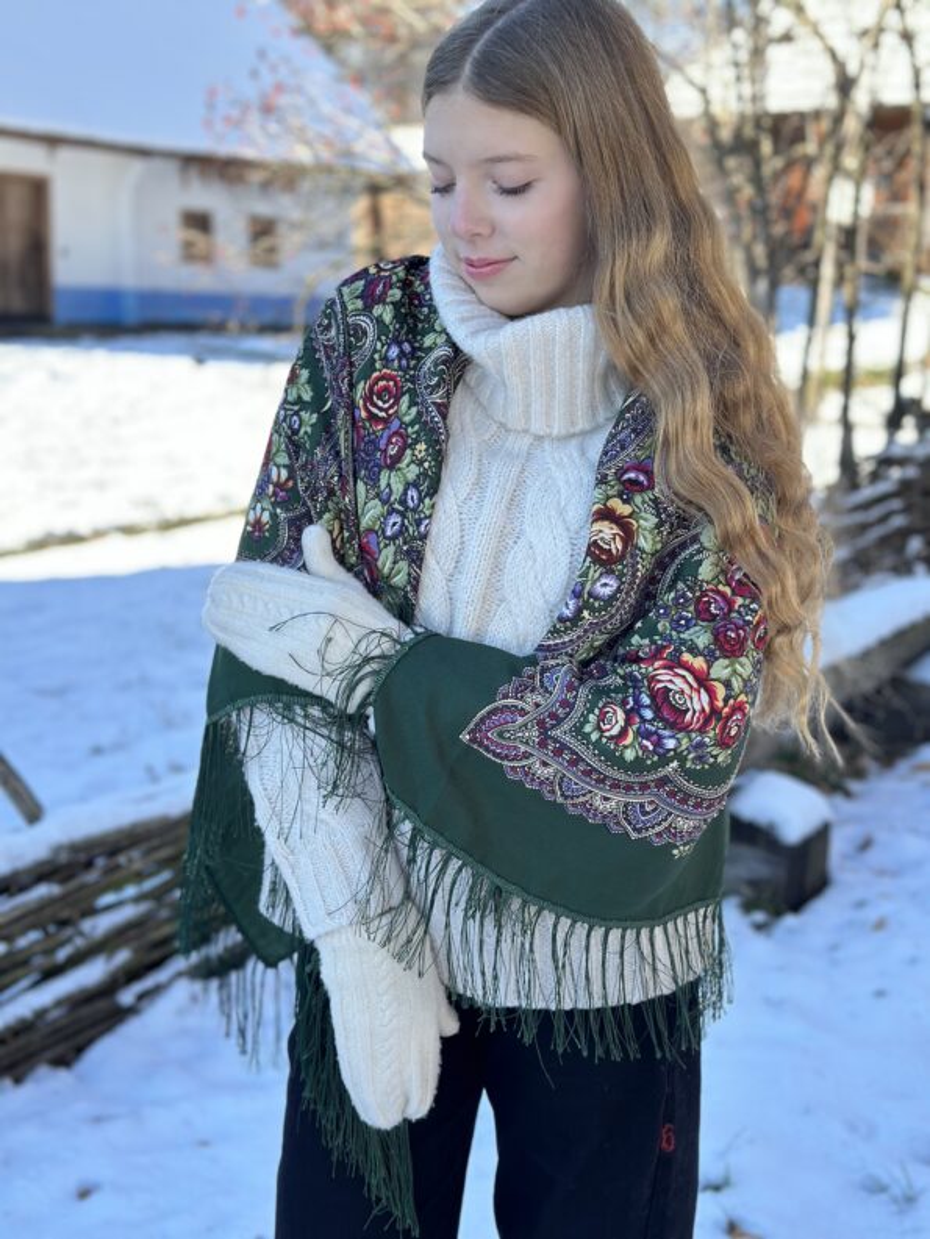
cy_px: 620
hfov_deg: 30.3
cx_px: 465
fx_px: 1719
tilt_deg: -10.4
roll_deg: -2.1
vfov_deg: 39.7
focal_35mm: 48
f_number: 1.78
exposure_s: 1/980
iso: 80
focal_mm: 6.86
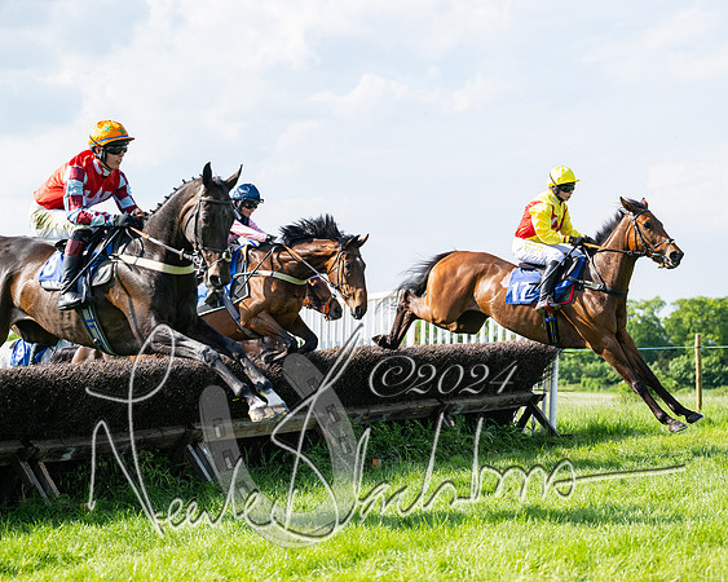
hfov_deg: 24.2
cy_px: 291
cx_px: 364
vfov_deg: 19.4
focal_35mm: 79
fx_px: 1699
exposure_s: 1/4000
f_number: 3.2
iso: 400
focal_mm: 70
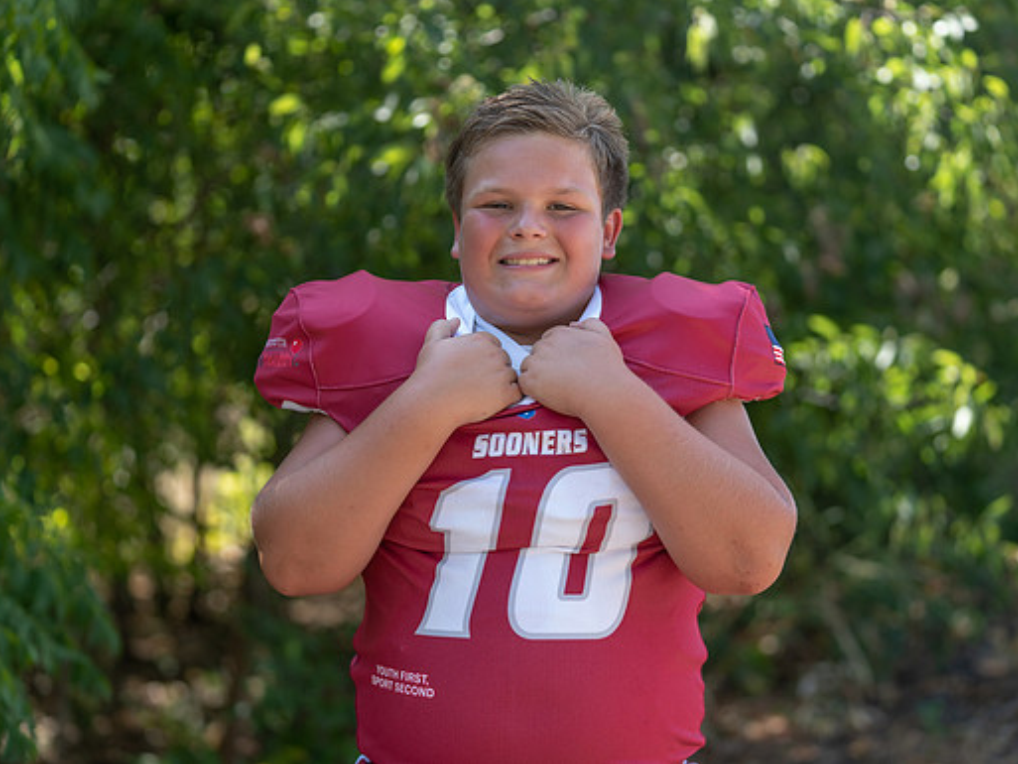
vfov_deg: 17.0
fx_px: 2559
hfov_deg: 22.5
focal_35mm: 87
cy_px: 382
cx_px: 532
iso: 80
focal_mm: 80
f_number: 2.8
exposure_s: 1/320
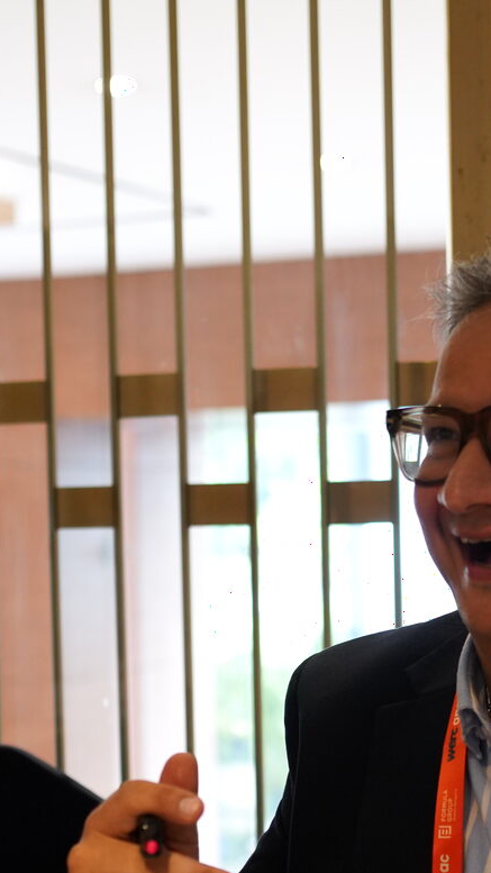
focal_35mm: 85
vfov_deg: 24.9
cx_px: 375
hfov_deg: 14.2
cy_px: 603
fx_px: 1968
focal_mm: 35
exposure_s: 1/100
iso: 1250
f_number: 2.5
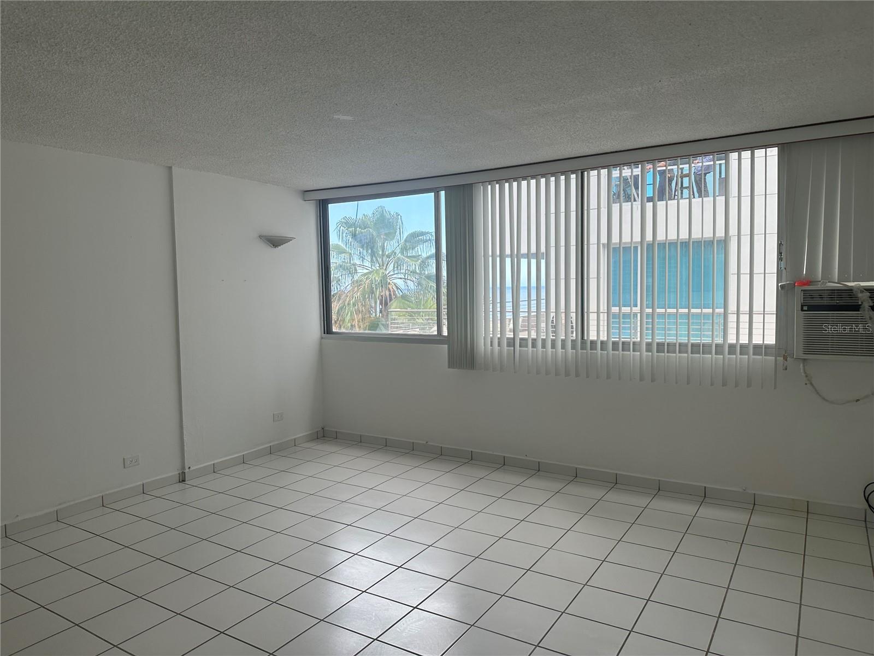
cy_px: 328
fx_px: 606
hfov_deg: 71.6
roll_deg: +0.7
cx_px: 437
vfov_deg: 56.8
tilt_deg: -3.2
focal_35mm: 24
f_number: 1.78
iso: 80
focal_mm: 6.86
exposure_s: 1/351
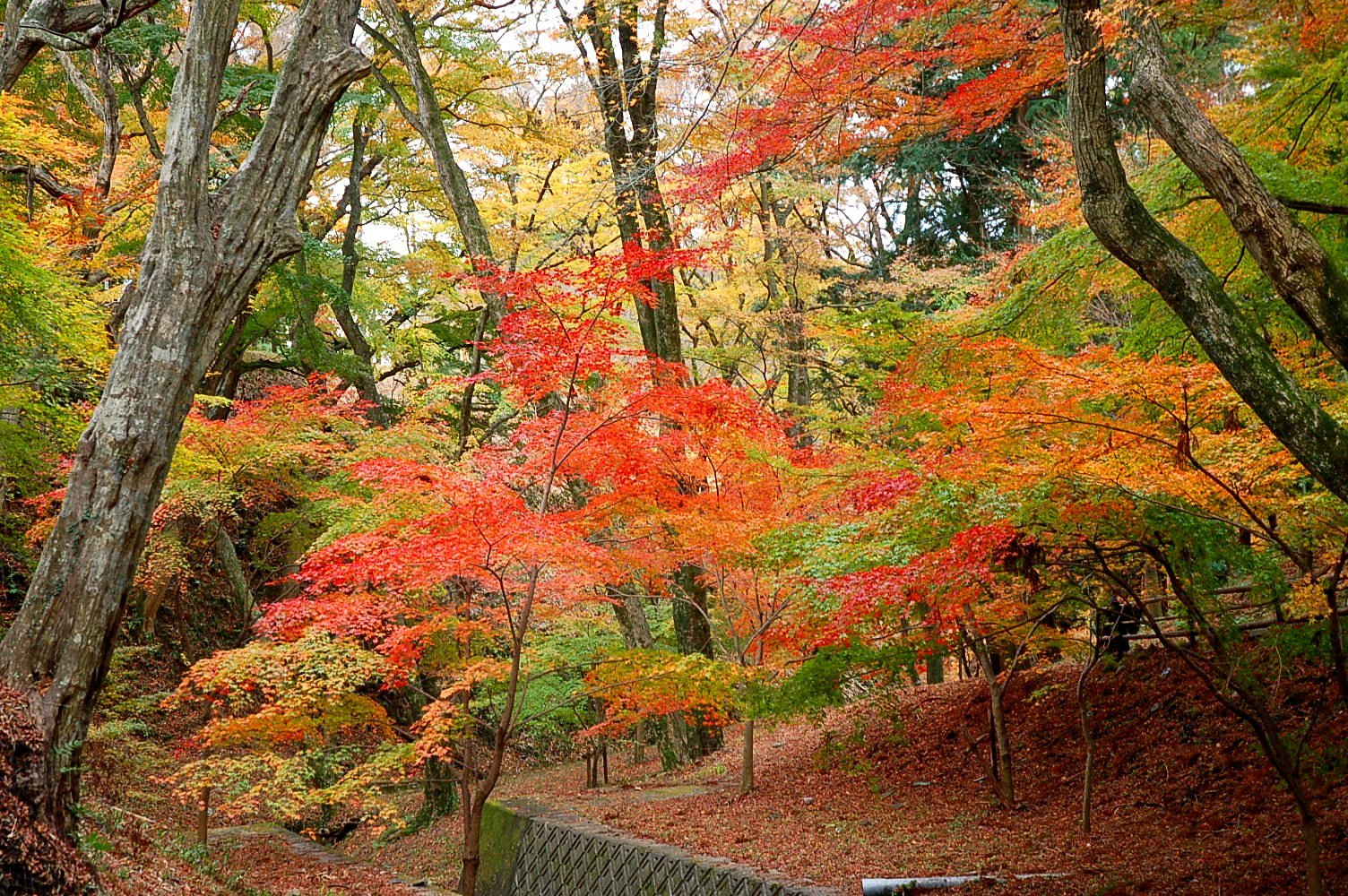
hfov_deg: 29.3
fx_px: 2581
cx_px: 674
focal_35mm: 69
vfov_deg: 19.7
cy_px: 448
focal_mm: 46
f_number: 4.5
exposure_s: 1/60
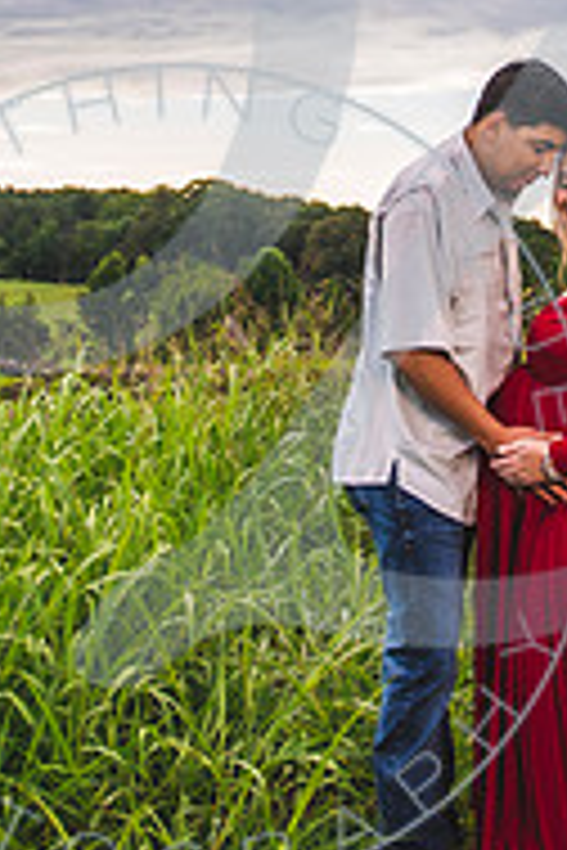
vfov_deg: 33.8
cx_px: 382
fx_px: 1347
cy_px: 139
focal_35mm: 57
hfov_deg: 23.7
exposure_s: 1/500
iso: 100
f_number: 2.8
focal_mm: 24
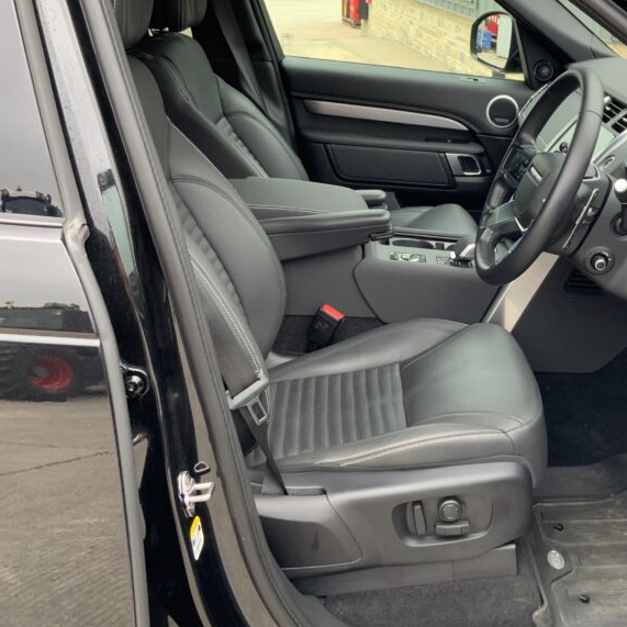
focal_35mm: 46
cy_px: 254
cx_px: 489
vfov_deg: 36.7
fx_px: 943
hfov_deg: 35.8
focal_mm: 3
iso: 32
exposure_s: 1/122
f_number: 1.8
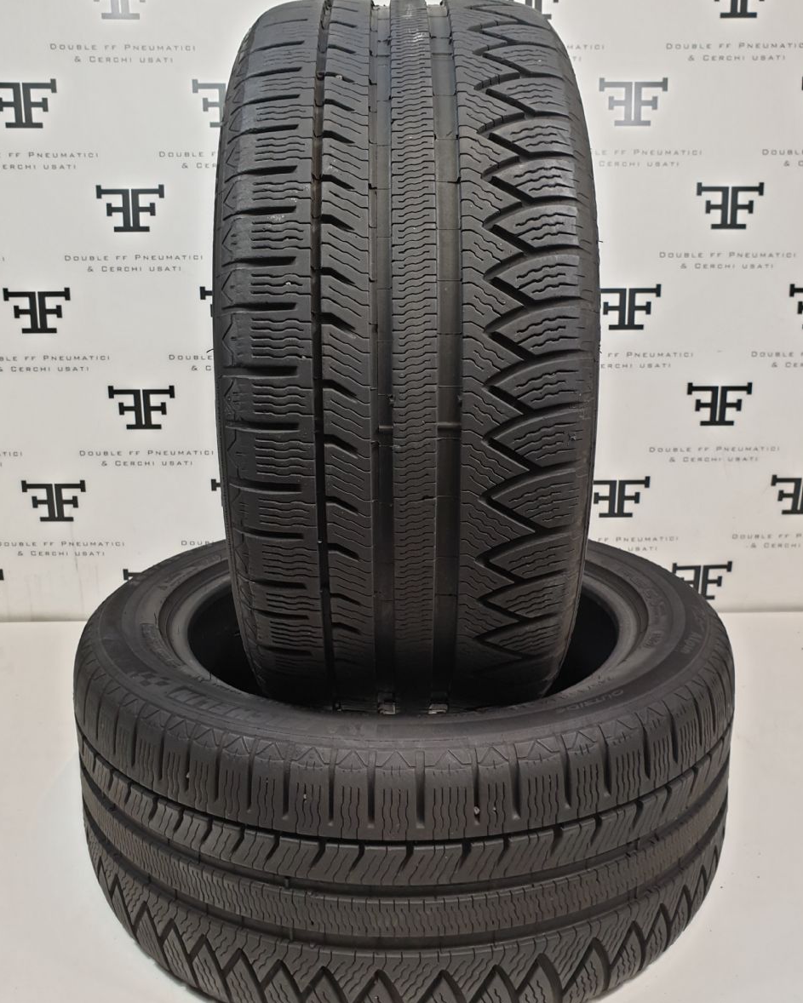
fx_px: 831
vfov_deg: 62.2
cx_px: 412
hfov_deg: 51.5
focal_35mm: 28
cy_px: 484
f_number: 2.4
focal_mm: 4.3
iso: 125
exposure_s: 1/50
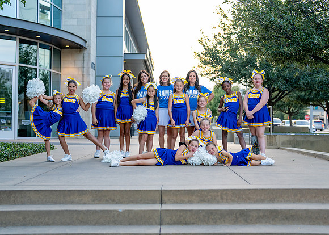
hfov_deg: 36.3
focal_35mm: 54
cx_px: 167
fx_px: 502
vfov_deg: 26.3
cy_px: 117
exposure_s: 1/400
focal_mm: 50
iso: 640
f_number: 2
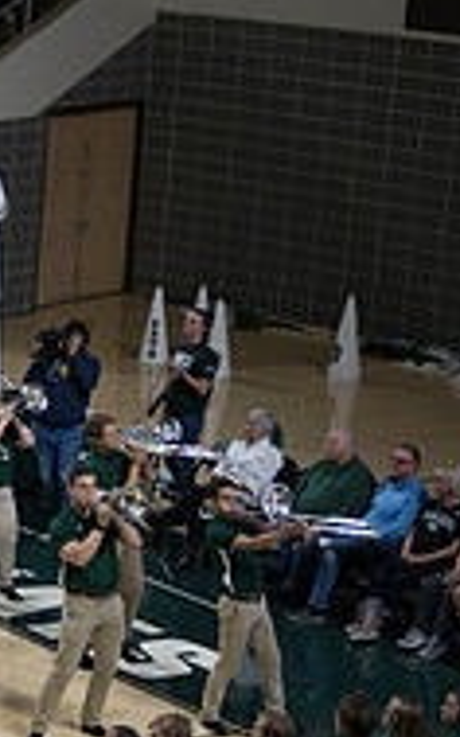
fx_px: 3272
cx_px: -464
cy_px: 372
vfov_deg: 12.8
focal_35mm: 163
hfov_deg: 7.7
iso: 2000
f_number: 2.8
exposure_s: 1/1000
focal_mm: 52
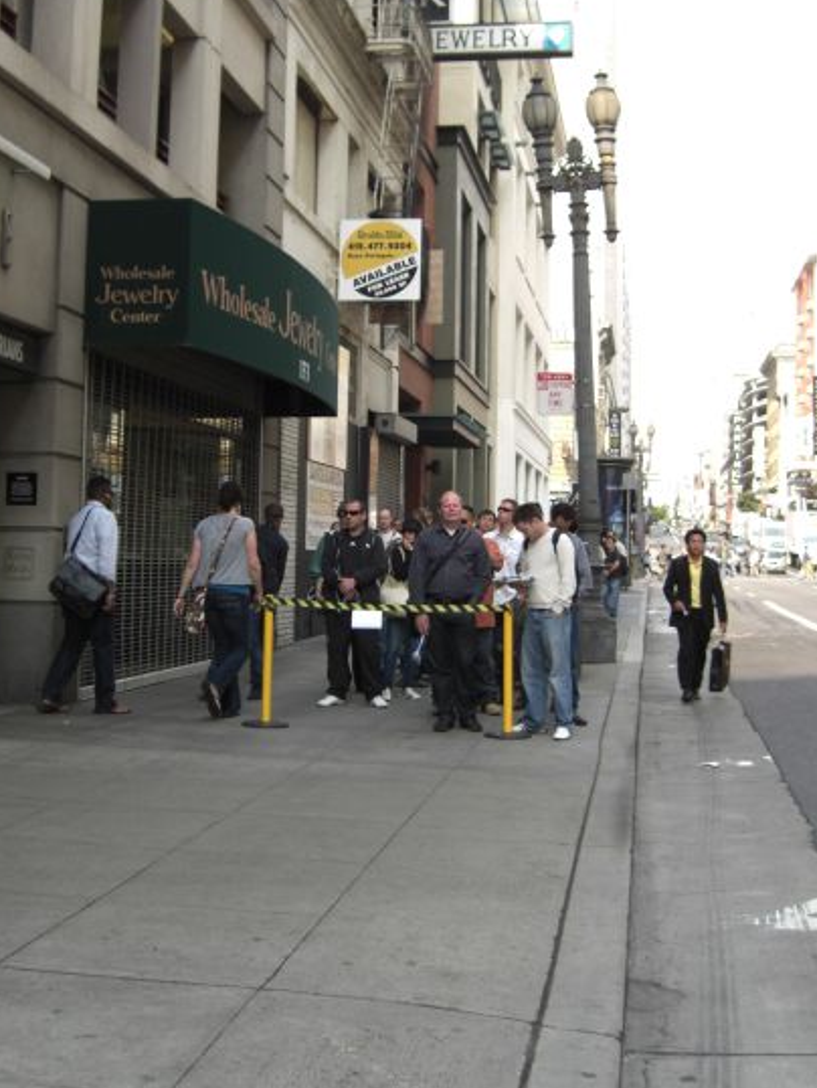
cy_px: 451
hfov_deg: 30.9
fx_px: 1478
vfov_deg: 40.3
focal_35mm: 47
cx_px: 455
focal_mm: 7.9
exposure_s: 1/320
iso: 80
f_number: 2.8
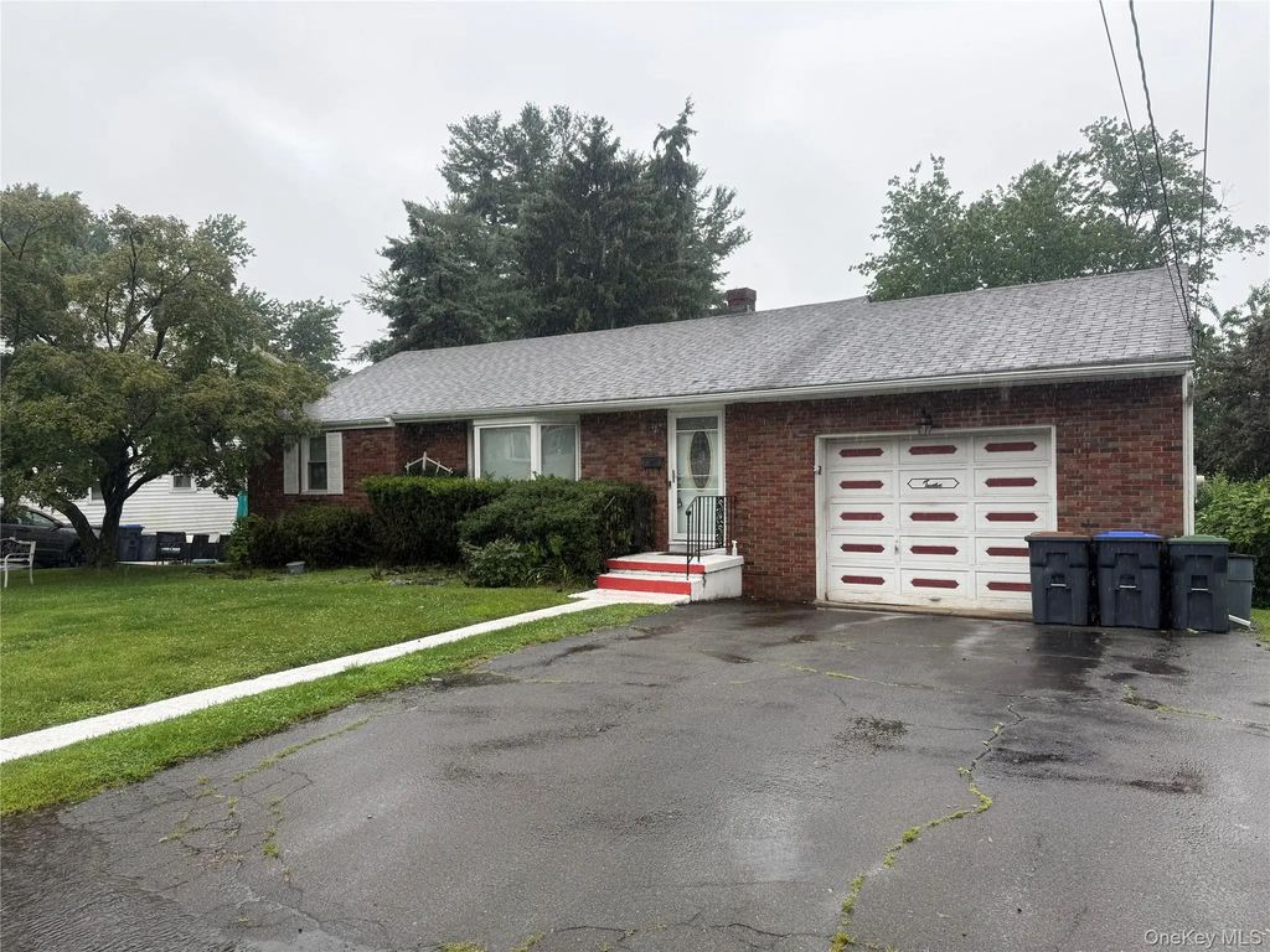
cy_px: 476
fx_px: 881
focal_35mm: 24
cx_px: 635
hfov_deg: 71.6
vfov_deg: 56.8
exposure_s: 1/456
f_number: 1.78
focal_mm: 6.76
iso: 80
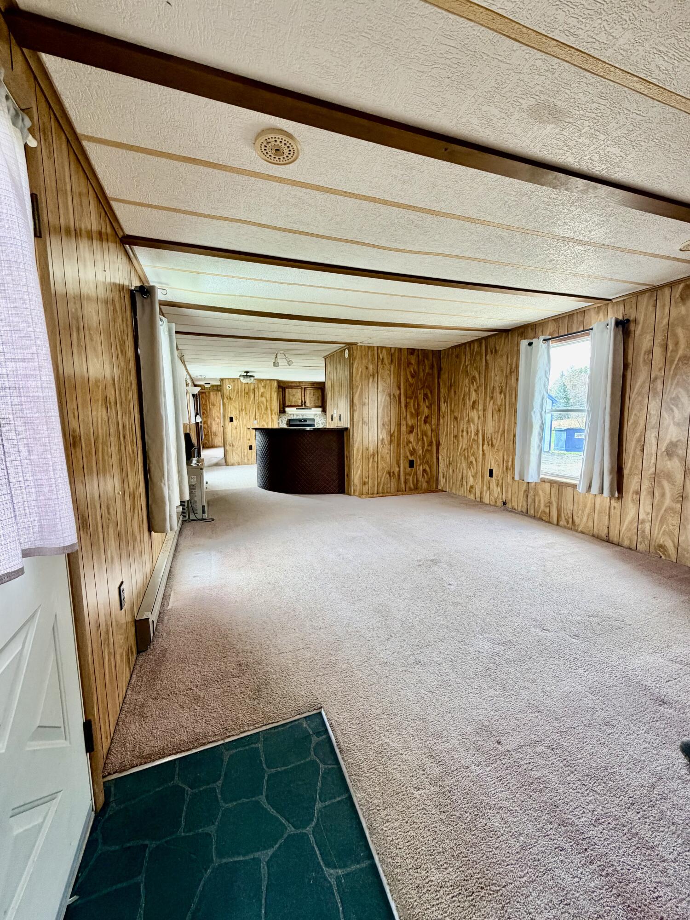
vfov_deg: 102.1
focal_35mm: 14
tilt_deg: -6.6
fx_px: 372
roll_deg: +2.0
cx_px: 345
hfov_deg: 85.7
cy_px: 460
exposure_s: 1/121
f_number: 2.2
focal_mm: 2.22
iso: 200
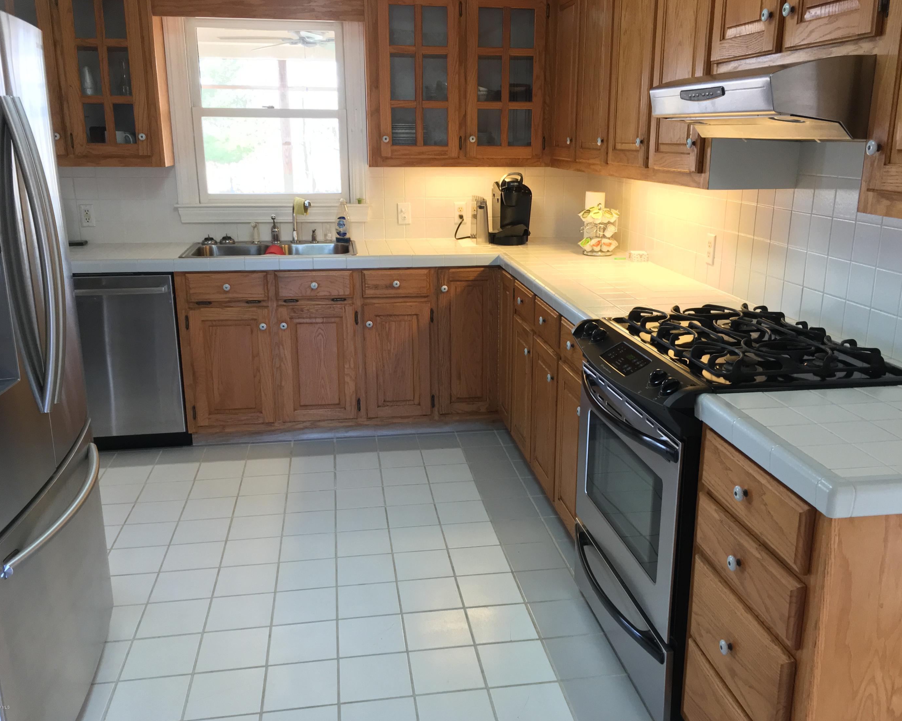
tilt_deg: -16.0
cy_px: 360
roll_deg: +0.0
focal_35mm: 31
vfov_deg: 47.1
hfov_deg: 57.2
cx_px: 472
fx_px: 828
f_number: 2.2
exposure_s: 1/30
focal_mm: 4.15
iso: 125
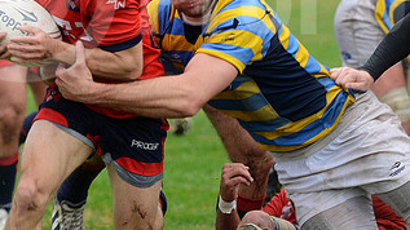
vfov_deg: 4.7
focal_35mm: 259
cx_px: 244
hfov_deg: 8.3
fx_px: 2815
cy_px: -10
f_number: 2.8
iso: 1600
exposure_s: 1/500
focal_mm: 135
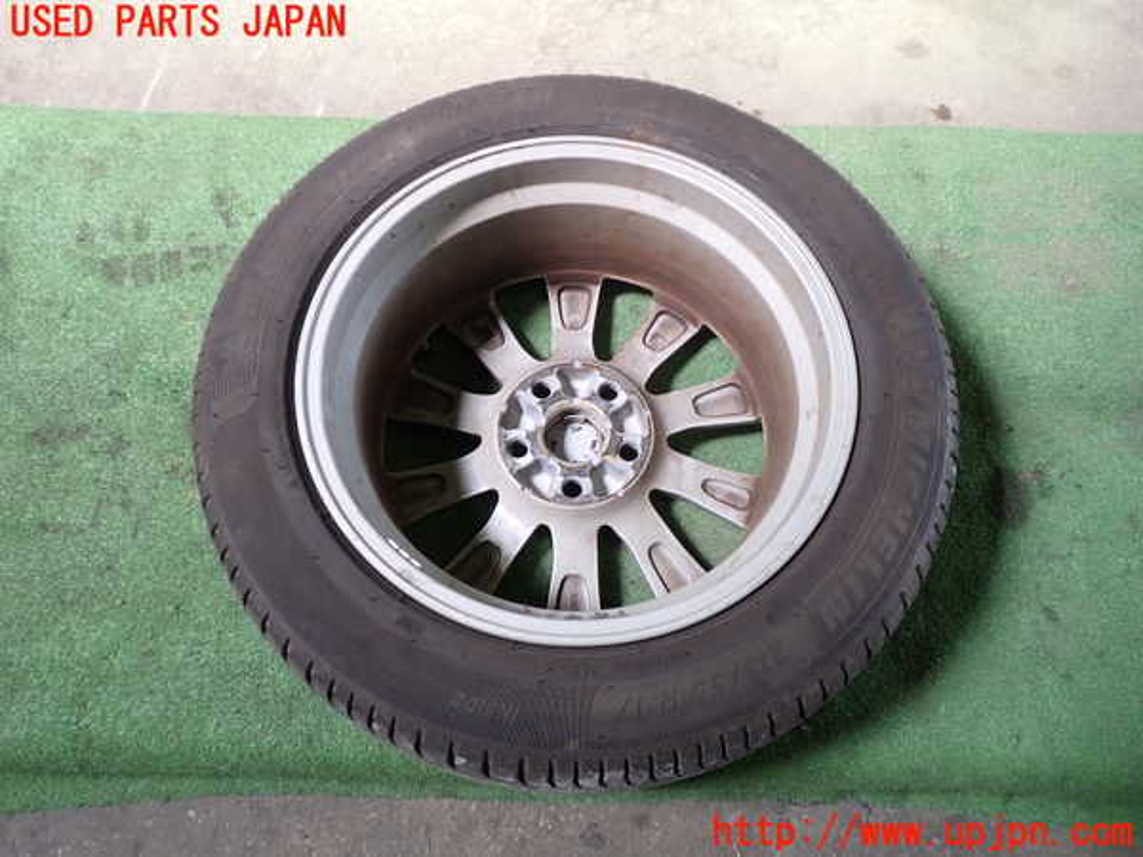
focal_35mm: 30
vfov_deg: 46.8
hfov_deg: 60.0
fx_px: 991
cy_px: 428
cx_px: 572
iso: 200
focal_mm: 5.4
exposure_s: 1/60
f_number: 2.3
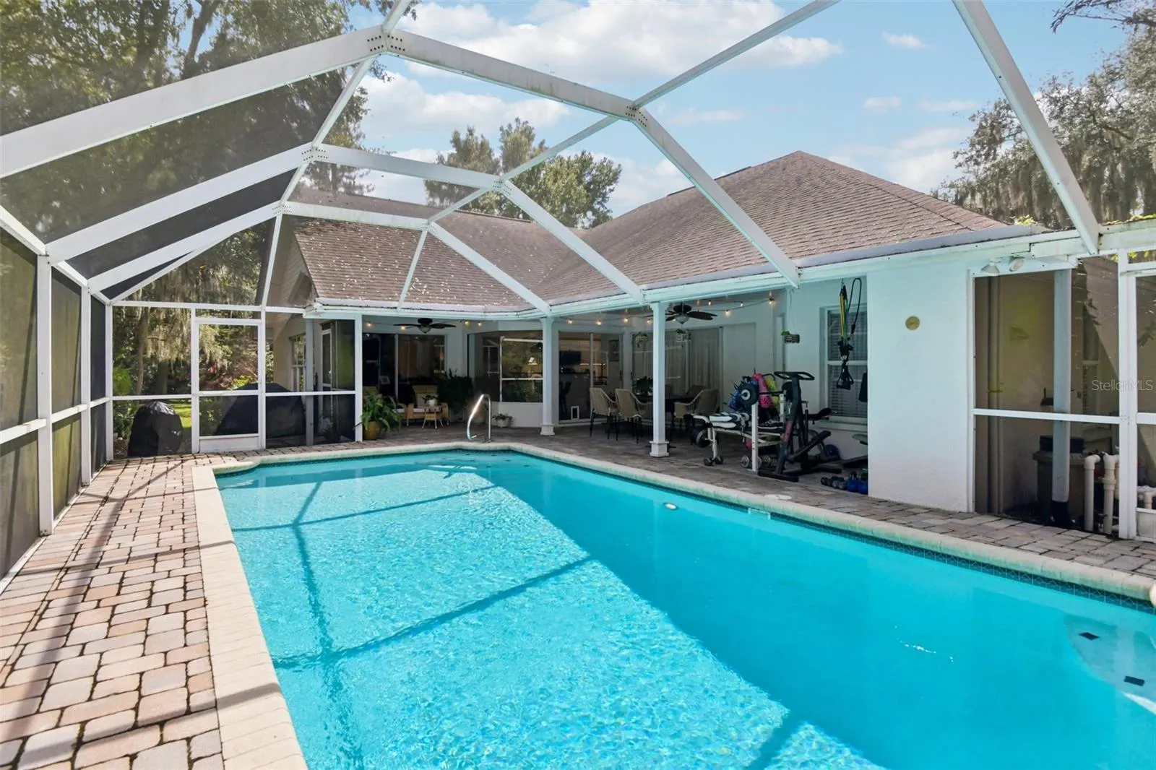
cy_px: 385
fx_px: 610
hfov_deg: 86.9
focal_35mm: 19
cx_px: 578
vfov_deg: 64.5
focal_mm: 19
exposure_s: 1/1000
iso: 400
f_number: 8
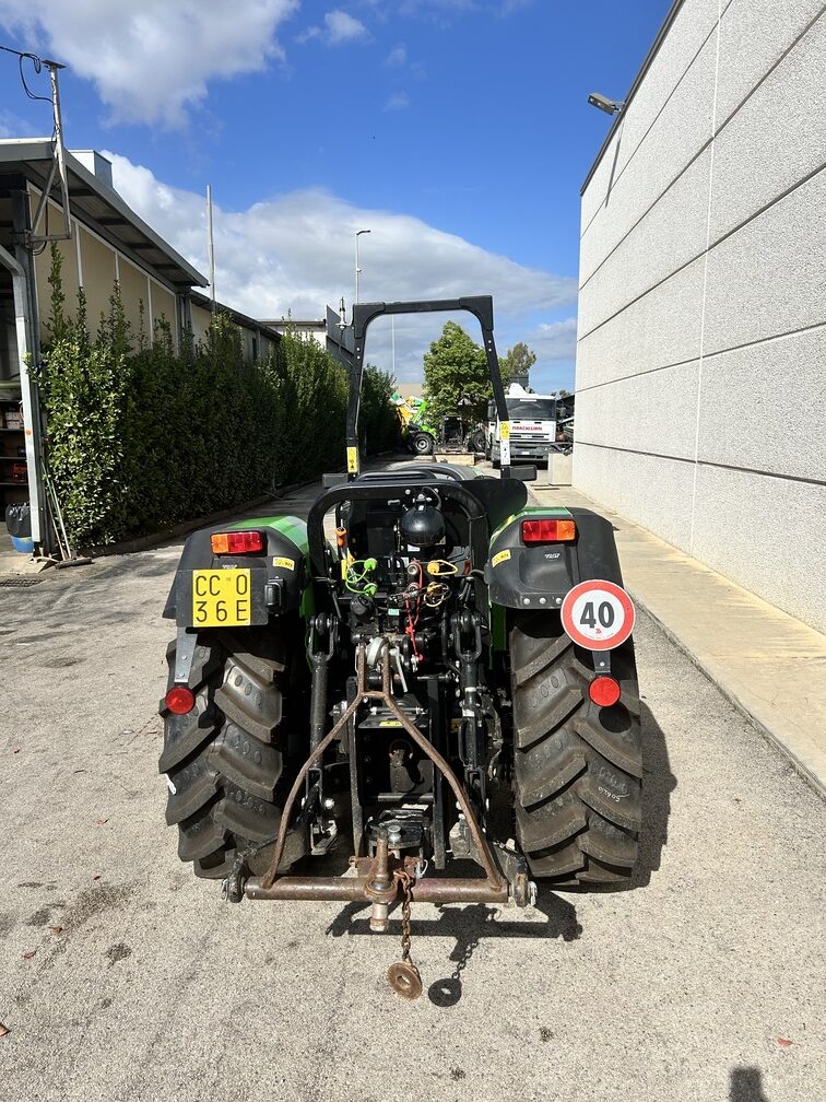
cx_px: 413
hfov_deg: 53.1
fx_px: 827
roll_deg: -0.2
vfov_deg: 67.3
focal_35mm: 26
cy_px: 551
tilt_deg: -8.8
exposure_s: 1/5882
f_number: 1.5
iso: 50
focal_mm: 5.7
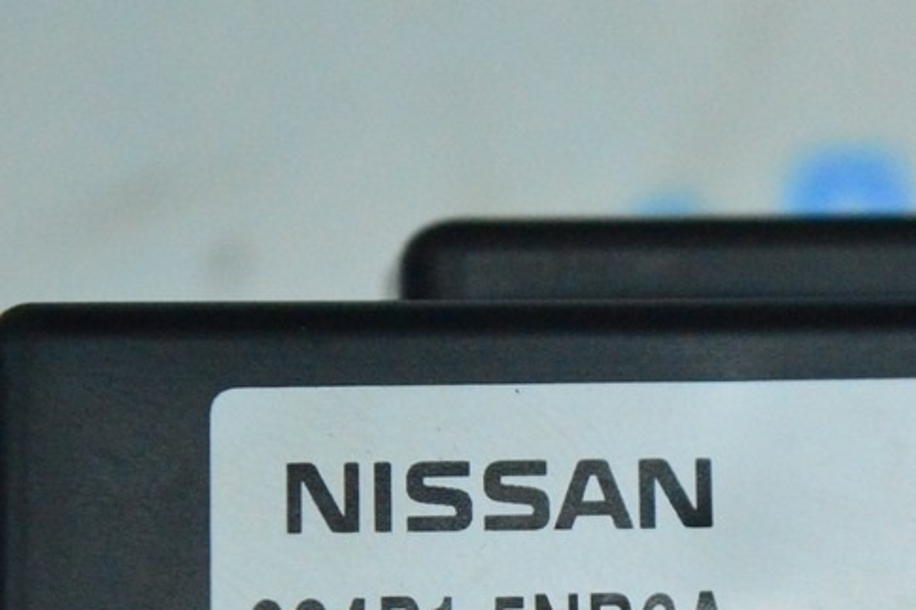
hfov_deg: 11.8
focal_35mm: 174
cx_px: 771
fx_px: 4427
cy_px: 492
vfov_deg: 7.9
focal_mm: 55
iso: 6400
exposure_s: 1/800
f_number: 6.3
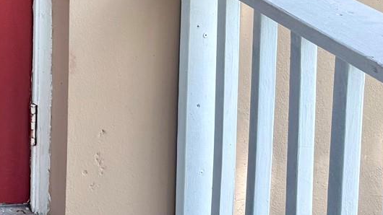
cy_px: -186
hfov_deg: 23.1
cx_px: -145
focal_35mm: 79
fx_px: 802
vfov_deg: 13.5
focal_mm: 6.76
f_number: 1.78
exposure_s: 1/689
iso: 80
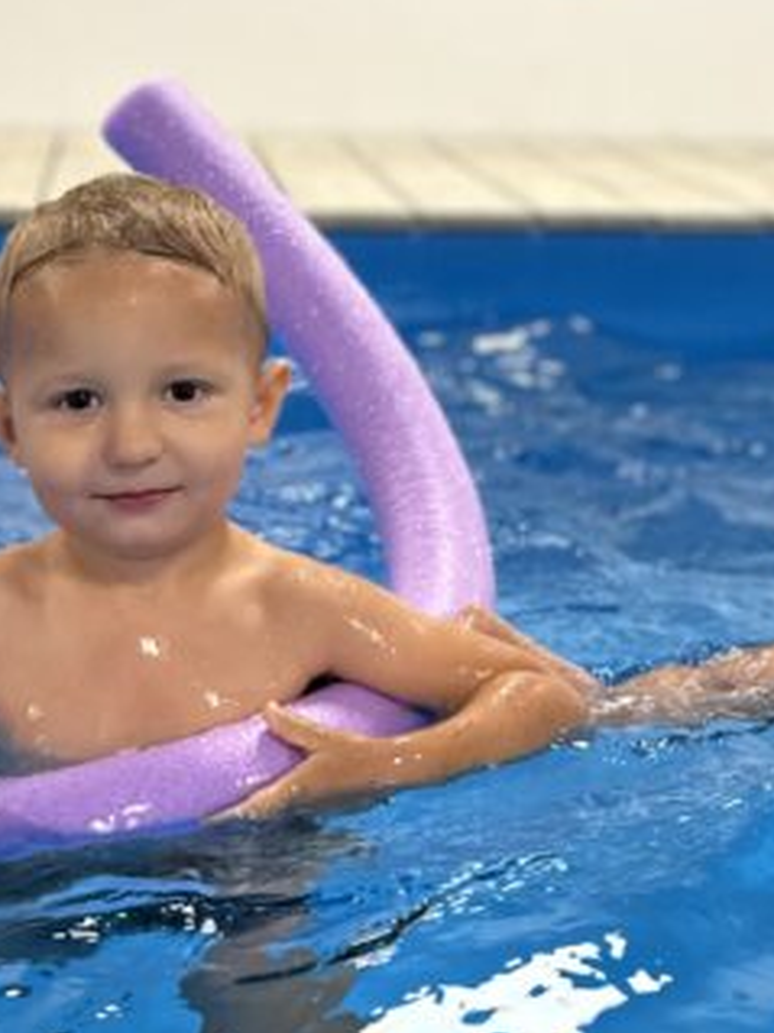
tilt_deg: -7.3
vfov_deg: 25.1
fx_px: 2297
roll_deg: -2.8
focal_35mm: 77
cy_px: 272
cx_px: 654
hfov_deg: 18.9
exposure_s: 1/100
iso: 125
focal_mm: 6.86
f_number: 1.78
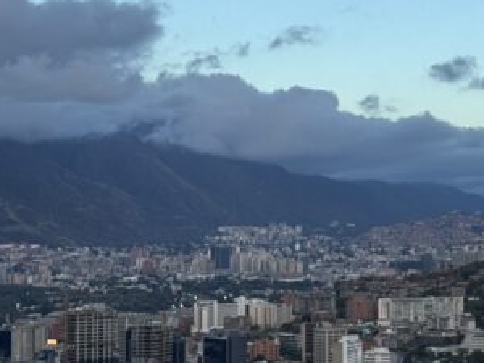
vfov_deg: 11.6
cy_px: 126
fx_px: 1790
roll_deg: +0.8
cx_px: 471
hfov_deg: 15.2
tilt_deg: +3.8
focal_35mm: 128
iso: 64
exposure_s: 1/1984
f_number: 1.78
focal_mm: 6.76
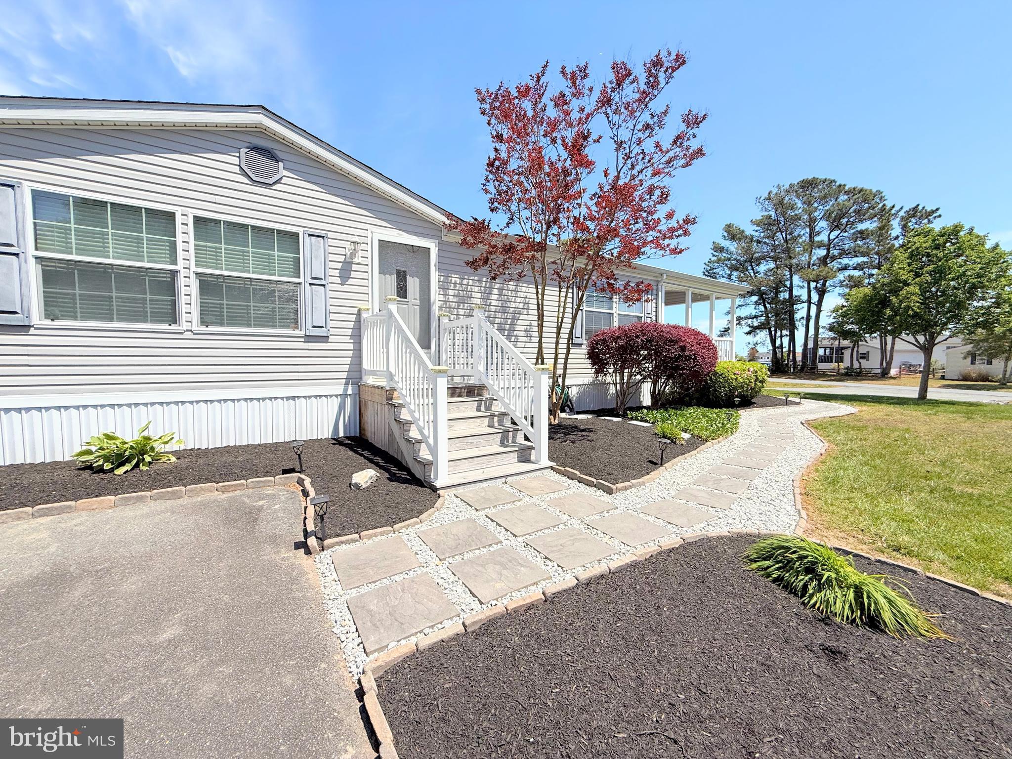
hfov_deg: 102.1
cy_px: 380
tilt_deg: -5.0
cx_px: 506
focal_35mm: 14
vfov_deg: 85.7
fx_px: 409
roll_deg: +0.5
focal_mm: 2.22
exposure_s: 1/2841
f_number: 2.2
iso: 50
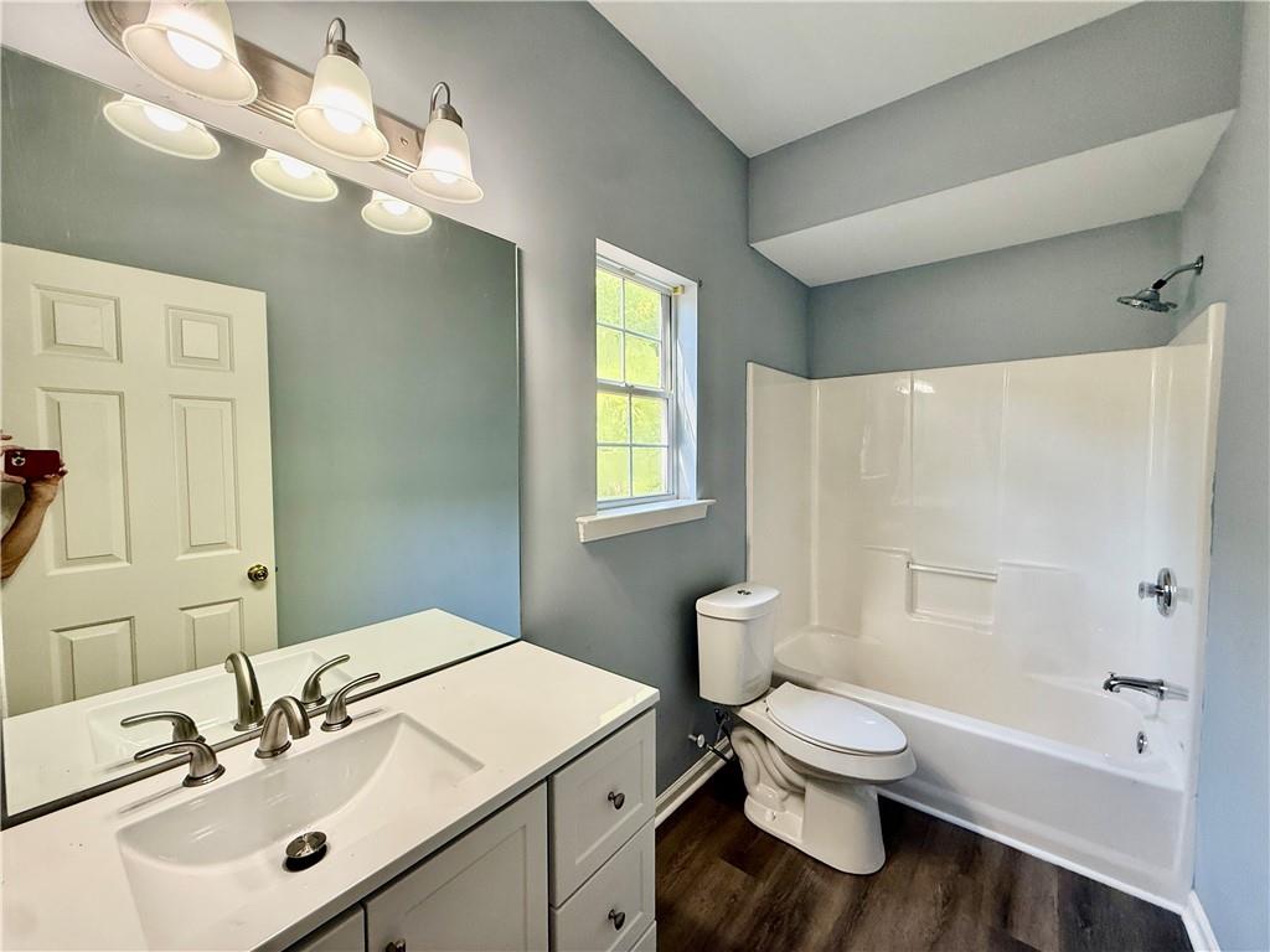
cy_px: 476
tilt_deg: -2.8
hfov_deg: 102.1
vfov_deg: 85.7
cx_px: 635
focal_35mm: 14
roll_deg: +0.3
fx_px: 514
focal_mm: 2.22
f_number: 2.2
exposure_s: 1/120
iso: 160
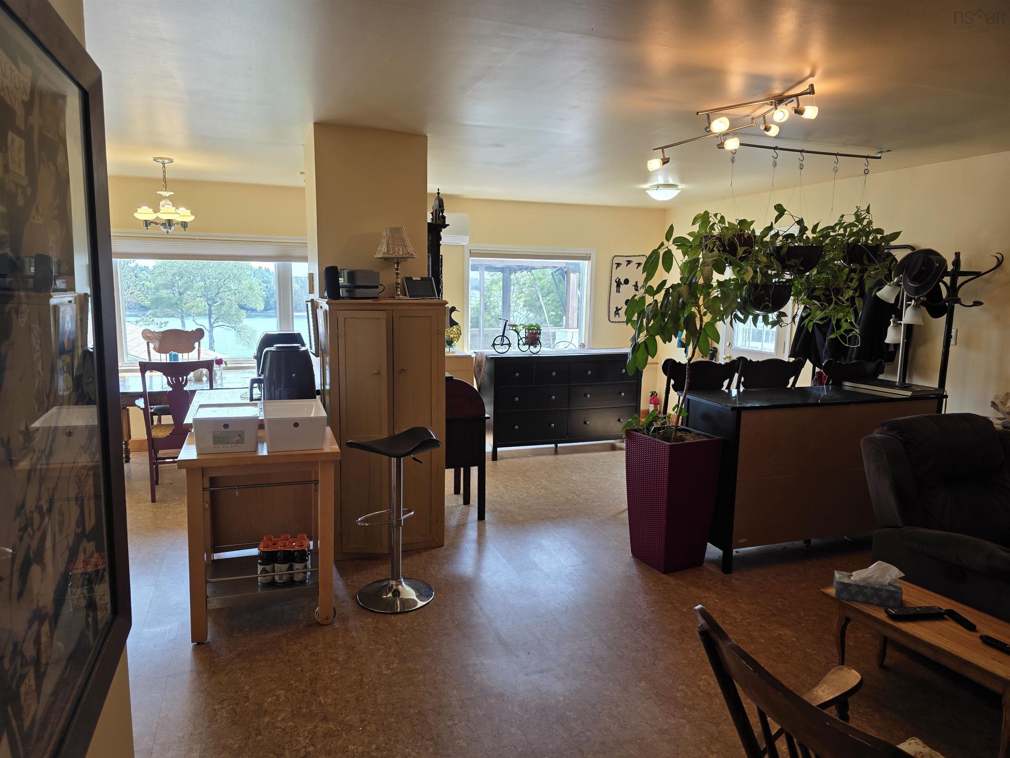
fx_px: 671
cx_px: 505
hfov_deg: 73.9
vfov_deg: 58.9
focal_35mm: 23
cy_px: 379
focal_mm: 6.3
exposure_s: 1/120
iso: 64
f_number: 1.7
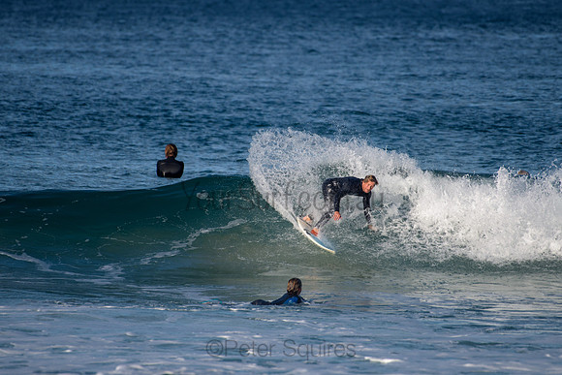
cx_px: 289
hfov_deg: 3.4
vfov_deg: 2.2
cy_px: 182
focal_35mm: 613
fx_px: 9576
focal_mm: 500
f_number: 5.6
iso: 180
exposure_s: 1/2000
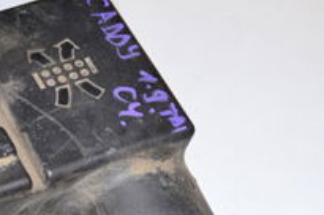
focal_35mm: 150
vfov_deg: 9.0
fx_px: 1348
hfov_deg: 13.3
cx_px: -70
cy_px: 248
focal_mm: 32
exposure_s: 1/200
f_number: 5.6
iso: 200
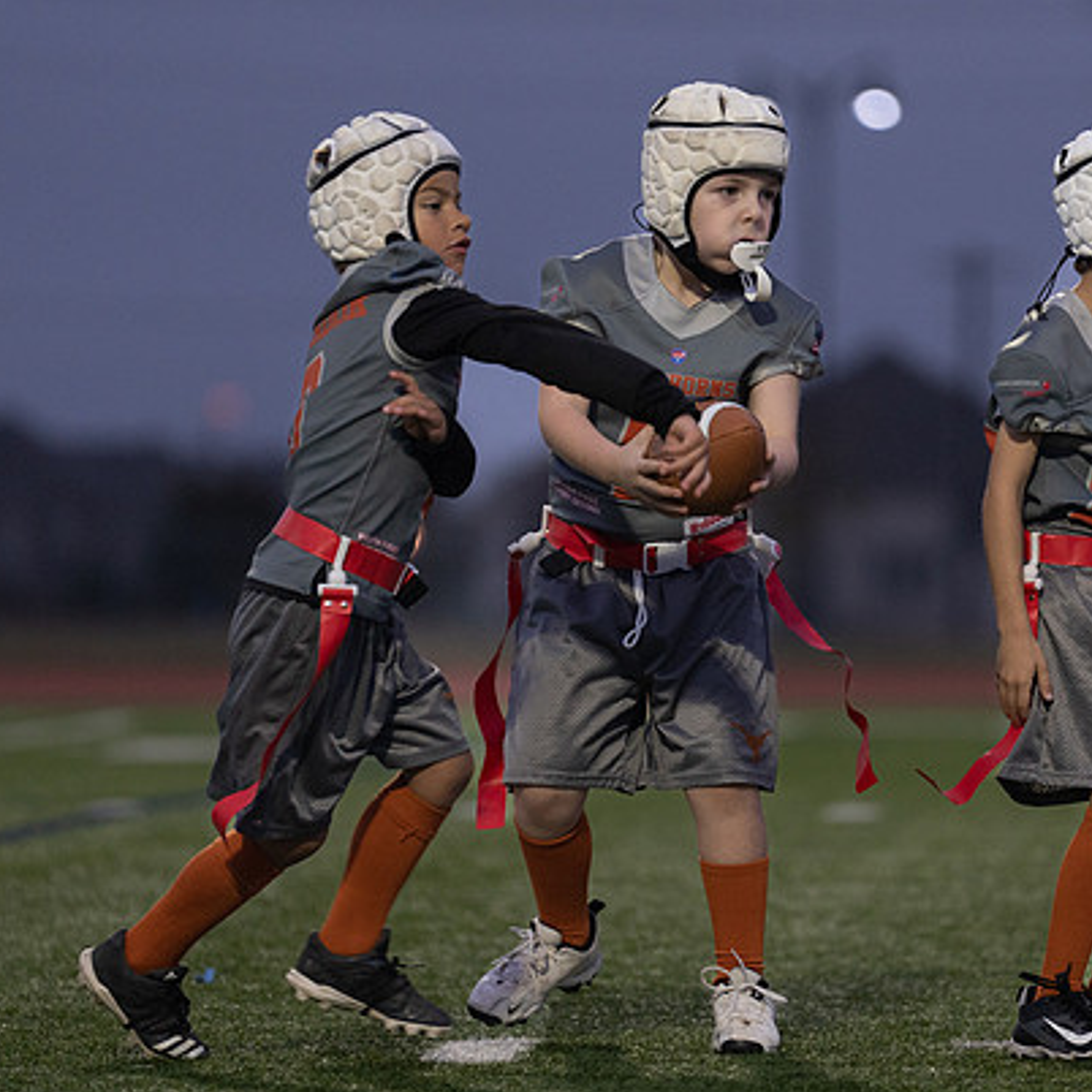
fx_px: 10957
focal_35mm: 307
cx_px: 703
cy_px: 530
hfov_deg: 5.7
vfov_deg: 5.7
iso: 1250
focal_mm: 200
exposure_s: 1/800
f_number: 2.8
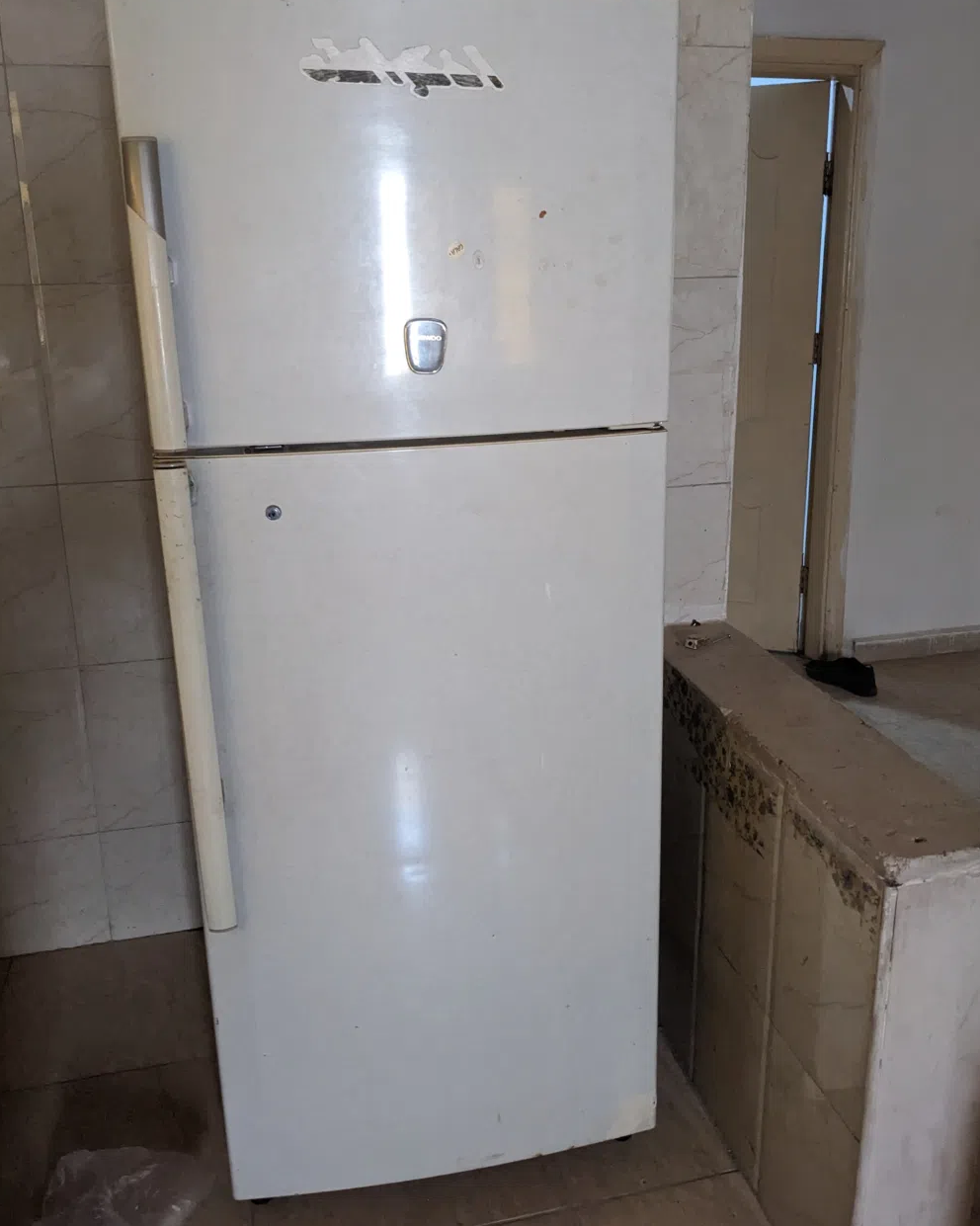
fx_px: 1052
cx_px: 500
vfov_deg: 60.4
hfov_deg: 50.0
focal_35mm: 29
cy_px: 573
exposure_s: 1/49.9
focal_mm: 4.38
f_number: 1.73
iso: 1601
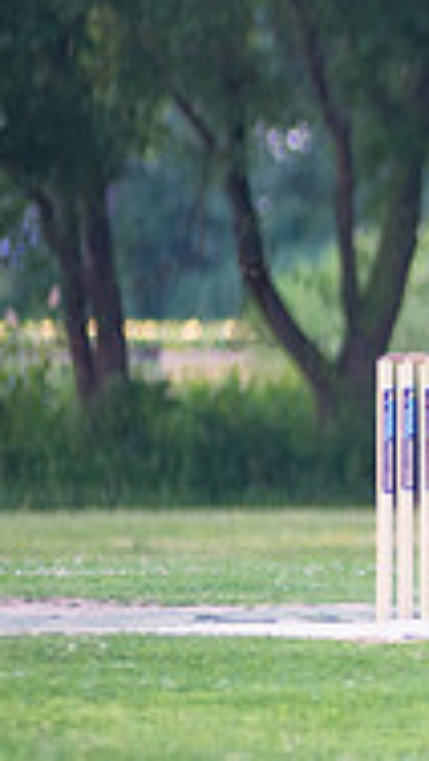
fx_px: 16170
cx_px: 1186
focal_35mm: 801
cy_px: 123
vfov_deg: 2.7
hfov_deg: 1.5
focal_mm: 185
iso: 1600
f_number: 2.8
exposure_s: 1/800
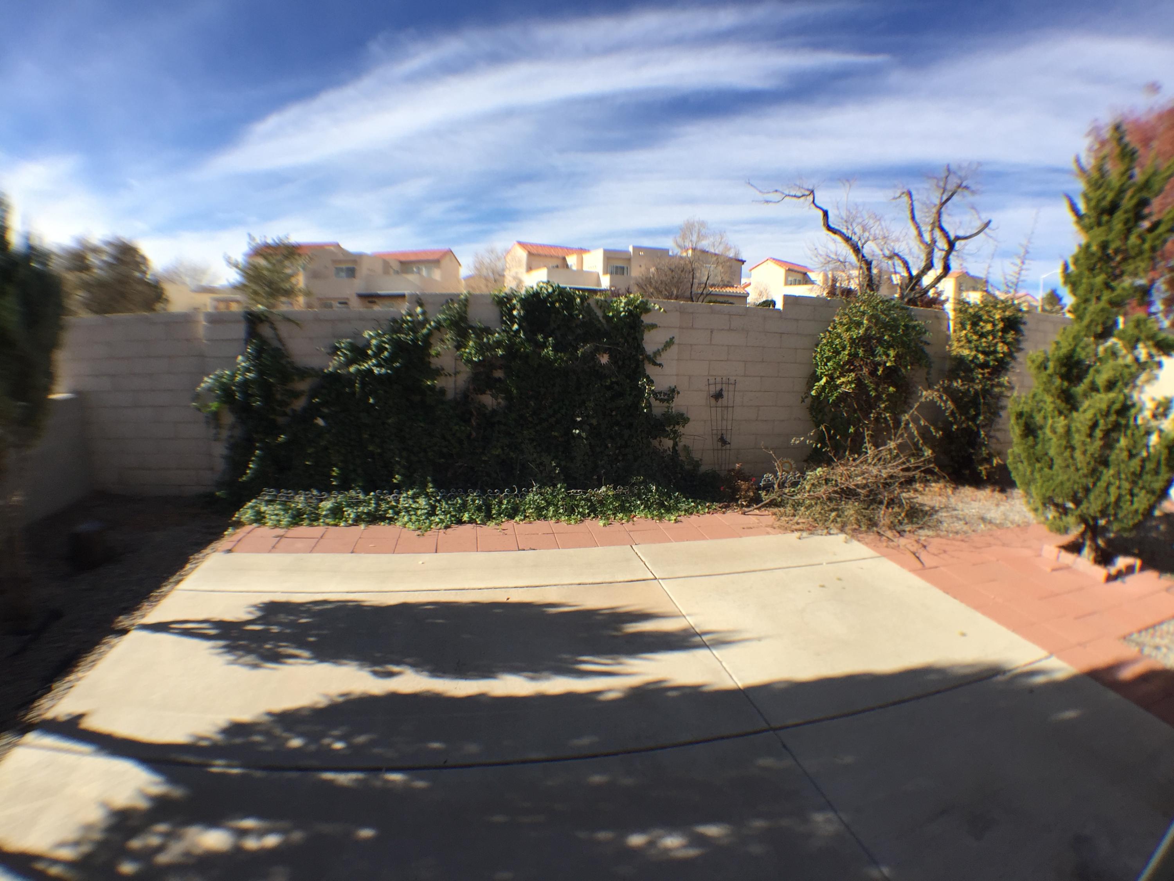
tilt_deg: -12.6
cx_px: 587
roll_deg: -2.0
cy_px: 440
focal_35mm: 29
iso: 32
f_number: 2.2
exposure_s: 1/1276
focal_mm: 4.15
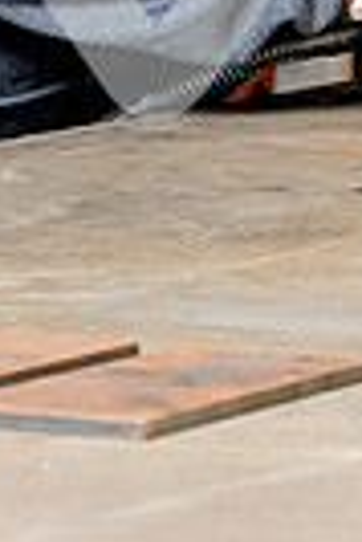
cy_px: -293
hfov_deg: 4.7
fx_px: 4332
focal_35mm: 288
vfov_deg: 7.0
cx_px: 590
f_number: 8
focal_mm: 56
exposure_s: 1/250
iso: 1600
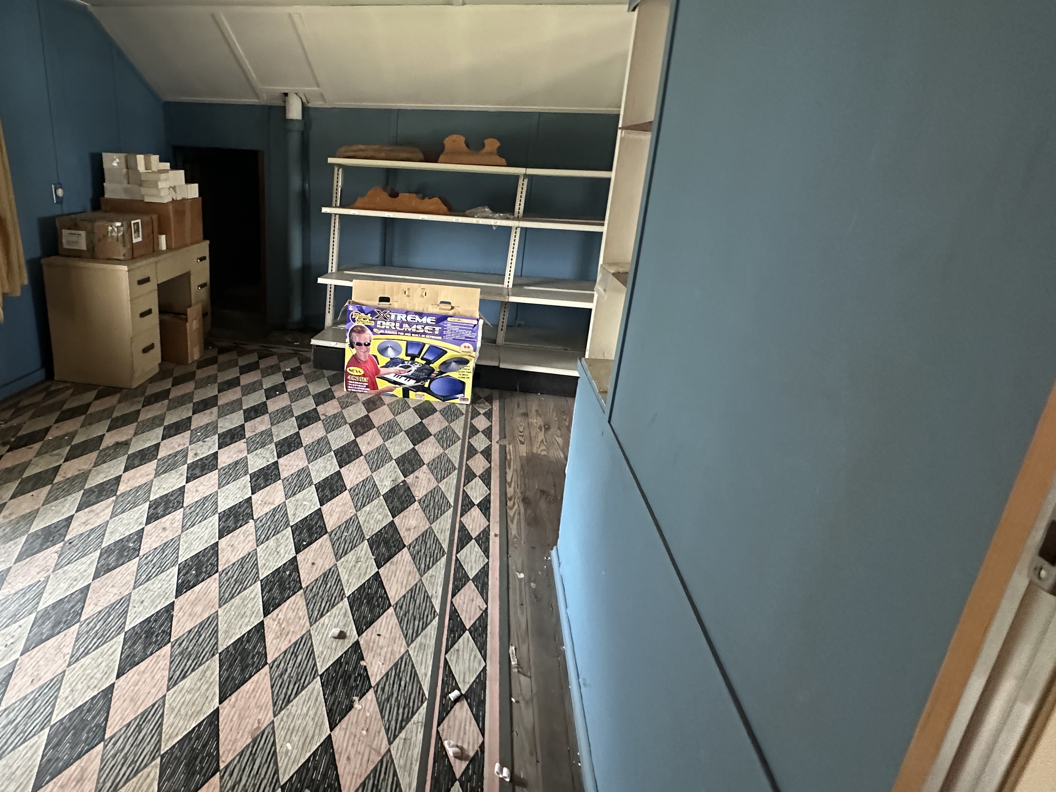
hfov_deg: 82.5
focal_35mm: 19
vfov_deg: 68.1
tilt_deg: -15.8
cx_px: 373
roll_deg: -2.4
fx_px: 580
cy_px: 320
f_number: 2.2
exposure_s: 1/60
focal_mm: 2.22
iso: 1000
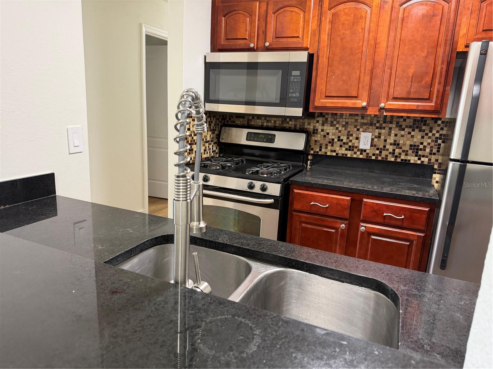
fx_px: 342
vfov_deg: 56.8
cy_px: 184
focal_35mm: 24
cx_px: 246
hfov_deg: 71.6
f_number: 1.78
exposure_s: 1/60
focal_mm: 6.76
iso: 400
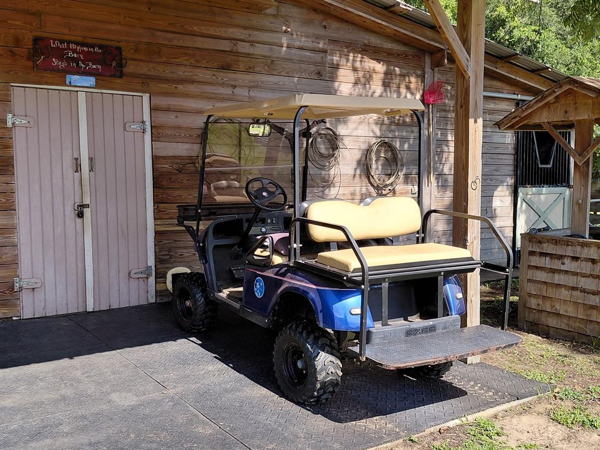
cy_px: 246
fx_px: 607
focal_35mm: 35
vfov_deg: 40.7
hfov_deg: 52.4
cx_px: 251
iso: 50
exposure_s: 1/755
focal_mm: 4.69
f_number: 1.8
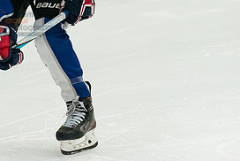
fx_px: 2976
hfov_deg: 4.6
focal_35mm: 446
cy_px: -20
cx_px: -53
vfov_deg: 3.1
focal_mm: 91
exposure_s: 1/1600
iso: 1600
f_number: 3.5
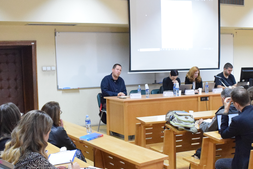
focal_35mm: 61
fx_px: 429
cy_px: 118
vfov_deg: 22.1
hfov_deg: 32.9
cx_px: 131
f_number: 5.6
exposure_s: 1/100
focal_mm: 26
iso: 6400
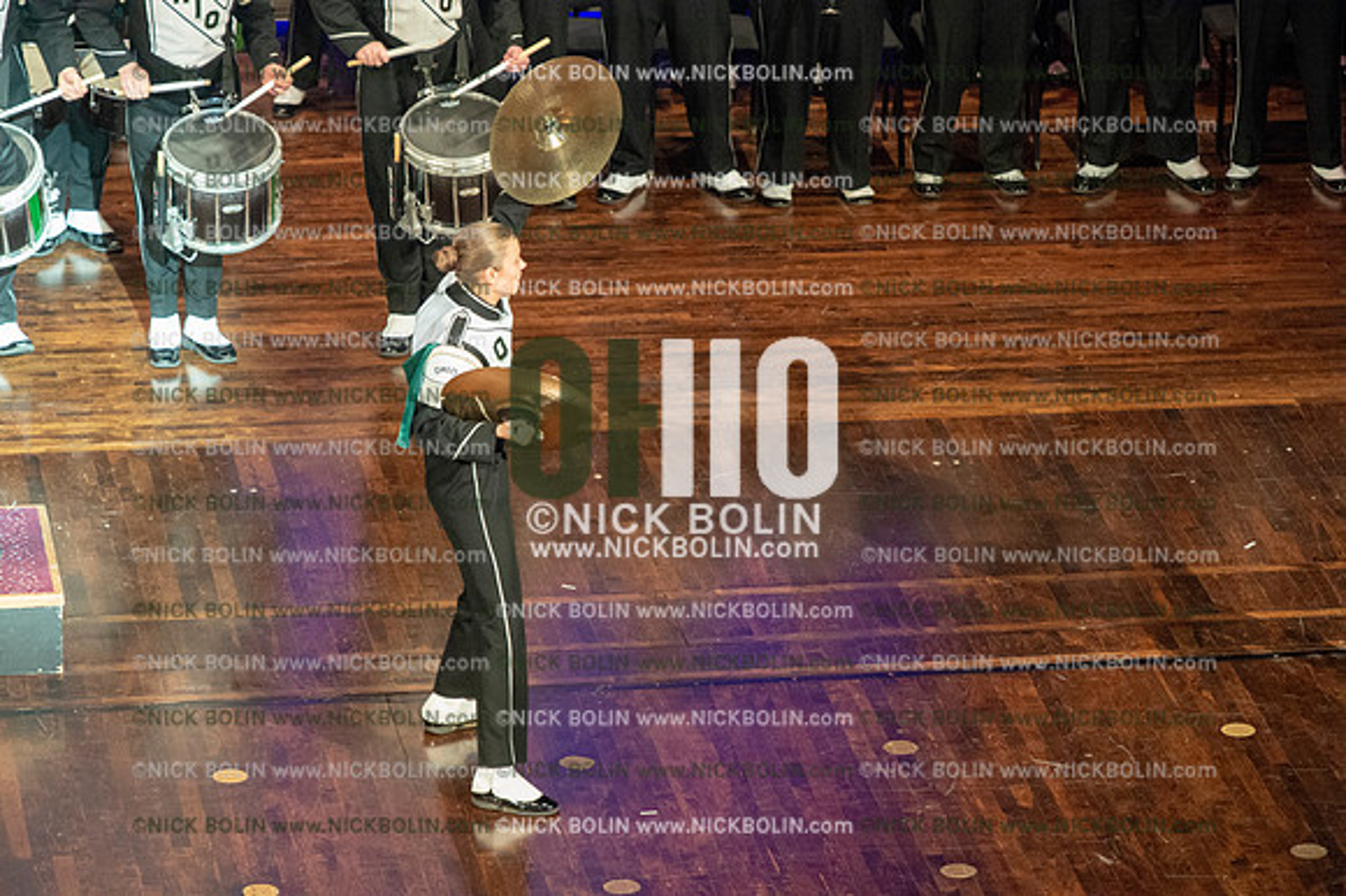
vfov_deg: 6.5
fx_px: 7847
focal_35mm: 210
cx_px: 673
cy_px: 448
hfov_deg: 9.8
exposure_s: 1/200
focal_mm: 210
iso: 8000
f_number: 5.6
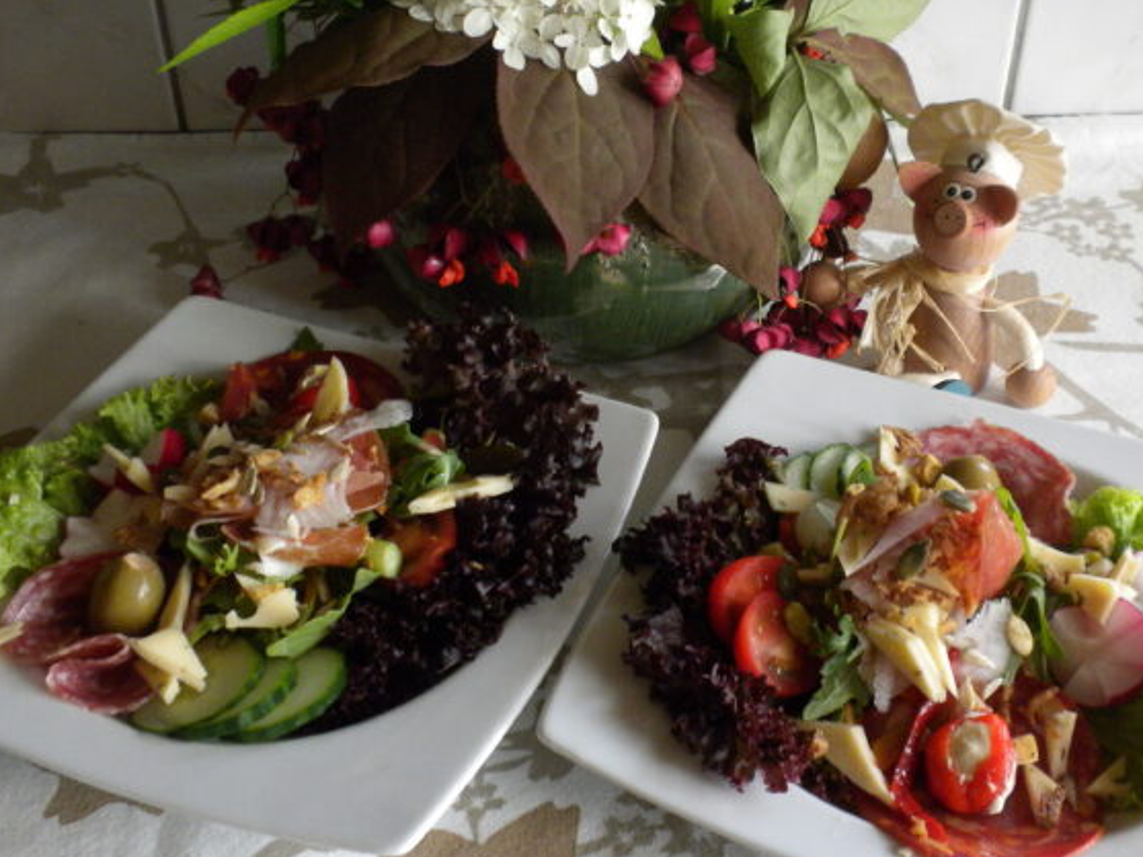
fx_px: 1684
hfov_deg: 37.4
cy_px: 424
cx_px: 636
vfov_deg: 28.6
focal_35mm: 51
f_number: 3.5
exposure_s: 1/60
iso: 330
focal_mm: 6.6
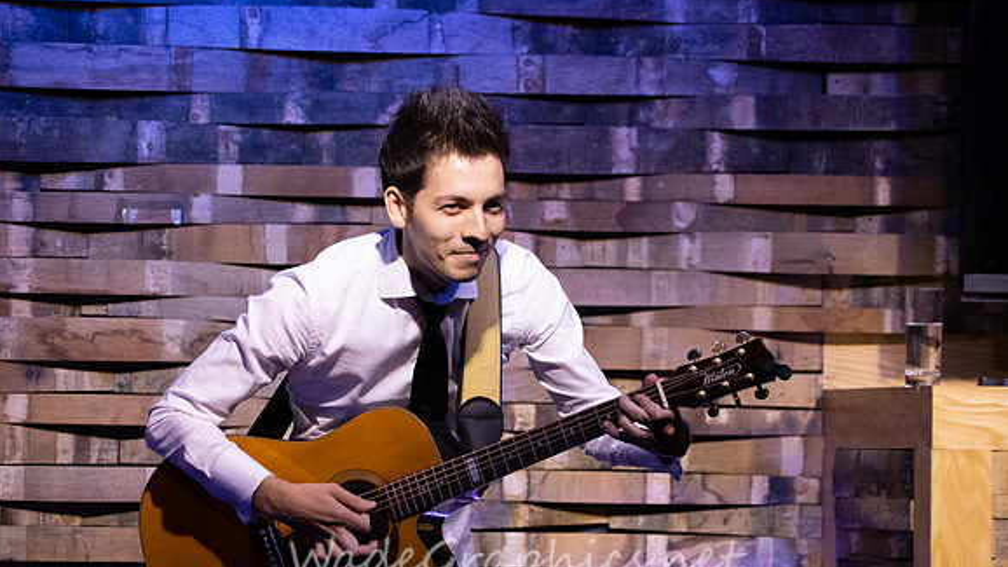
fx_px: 5960
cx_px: 504
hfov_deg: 9.7
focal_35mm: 223
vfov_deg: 5.4
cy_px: 332
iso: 6400
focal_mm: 212
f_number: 6.3
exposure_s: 1/125
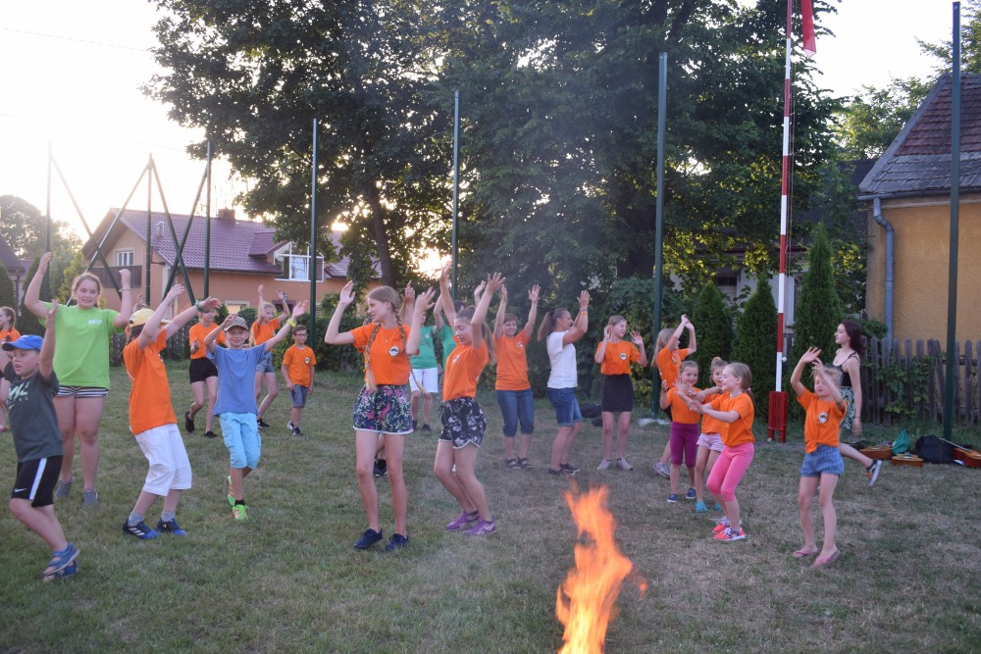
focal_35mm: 32
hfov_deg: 59.5
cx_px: 490
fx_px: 858
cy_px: 327
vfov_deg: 41.7
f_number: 5.6
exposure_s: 1/125
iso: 400
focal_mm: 21
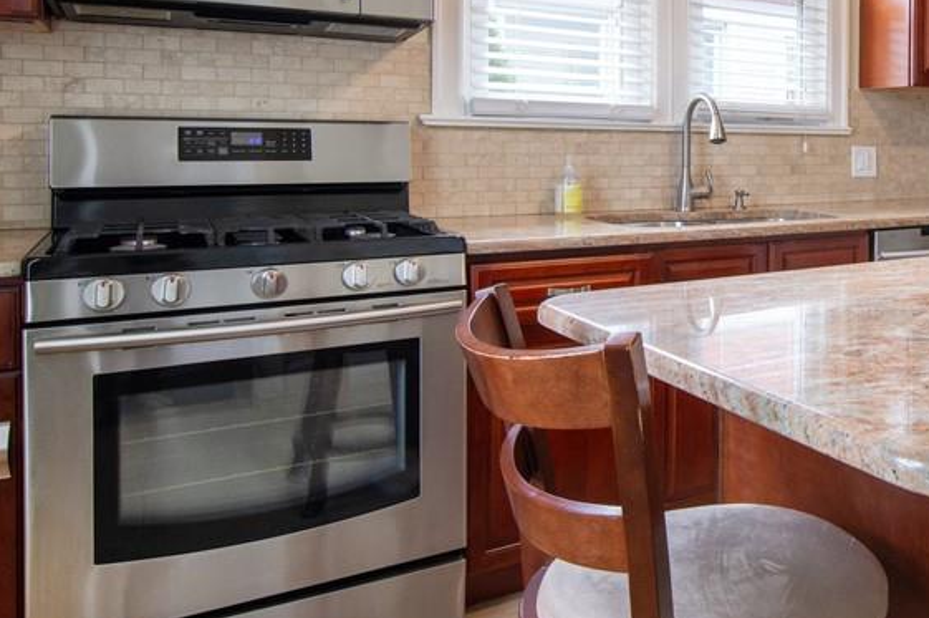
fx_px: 824
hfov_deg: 51.5
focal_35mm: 32
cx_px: 845
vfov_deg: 40.3
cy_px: 181
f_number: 11
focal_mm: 11
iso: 800
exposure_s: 1/8
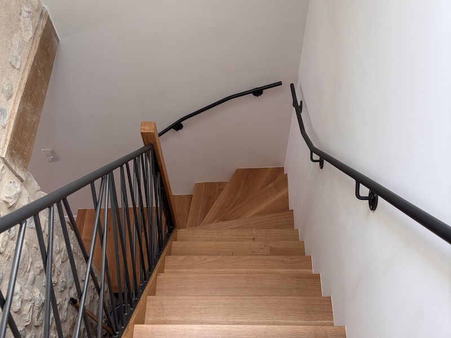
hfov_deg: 67.3
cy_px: 169
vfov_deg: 53.1
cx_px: 226
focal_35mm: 26
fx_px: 339
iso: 80
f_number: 1.6
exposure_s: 1/121
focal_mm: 5.96
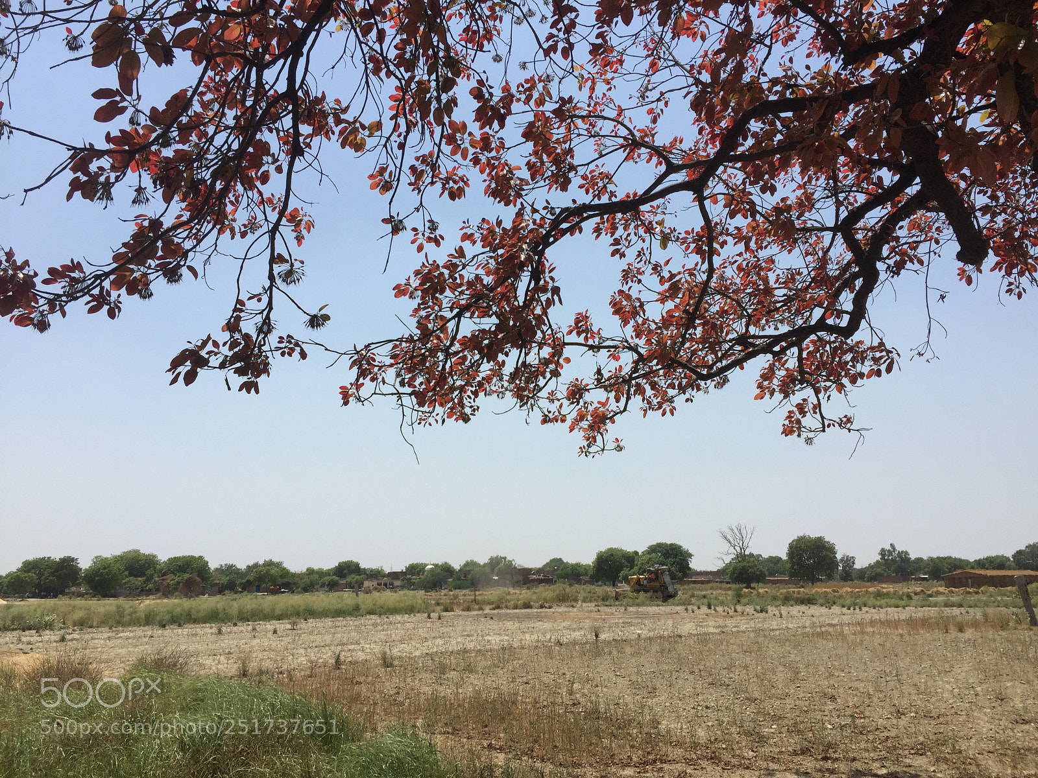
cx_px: 519
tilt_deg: +13.0
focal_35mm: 29
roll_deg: -1.9
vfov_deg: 48.2
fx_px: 870
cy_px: 389
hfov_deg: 61.7
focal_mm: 4.15
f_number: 2.2
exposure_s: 1/2825
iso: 32
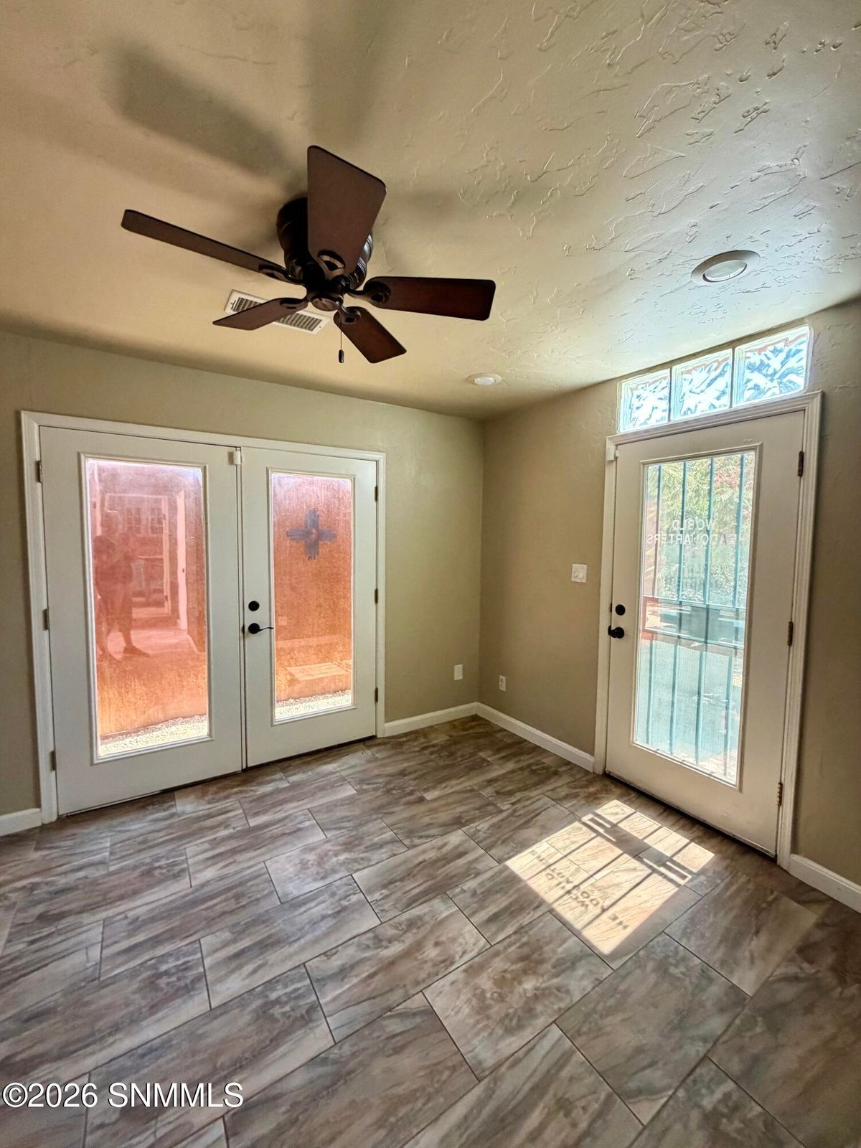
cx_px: 430
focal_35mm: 14
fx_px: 464
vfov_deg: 102.1
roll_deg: -0.6
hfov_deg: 85.7
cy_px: 574
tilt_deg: -4.4
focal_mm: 2.22
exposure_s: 1/110
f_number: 2.2
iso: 320
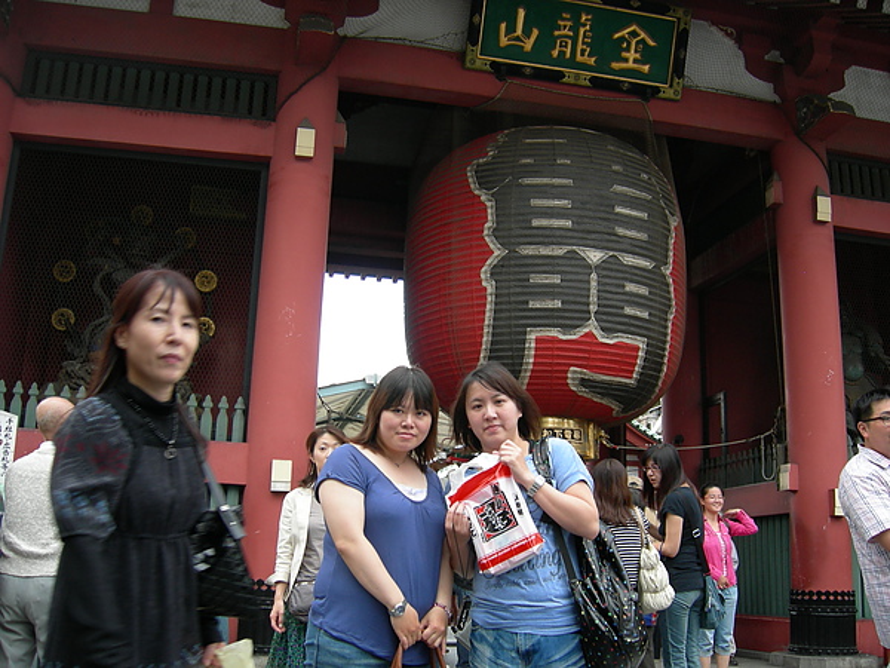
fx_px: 926
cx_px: 445
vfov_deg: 39.7
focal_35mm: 36
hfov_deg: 51.4
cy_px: 334
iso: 64
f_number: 3
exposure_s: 1/57
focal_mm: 7.5
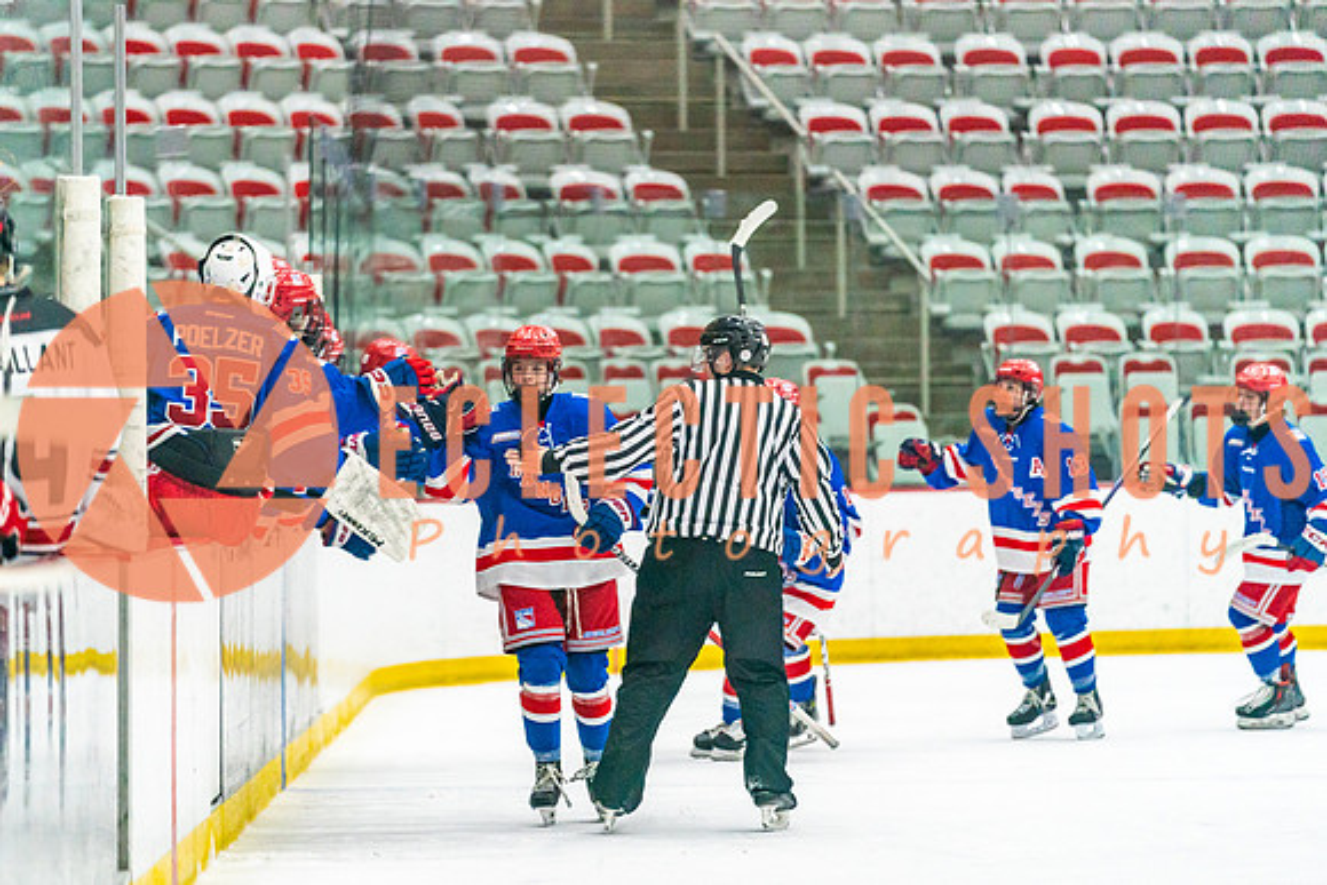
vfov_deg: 5.8
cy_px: 524
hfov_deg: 8.7
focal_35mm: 237
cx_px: 541
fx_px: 8736
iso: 3200
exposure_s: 1/1000
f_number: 2.8
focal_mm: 200
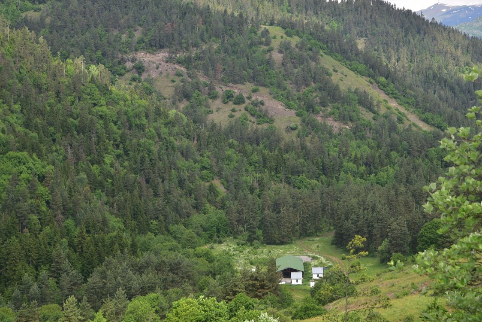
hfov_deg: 51.7
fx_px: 495
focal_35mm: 37
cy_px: 147
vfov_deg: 35.9
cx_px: 277
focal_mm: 32
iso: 125
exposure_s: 1/125
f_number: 10
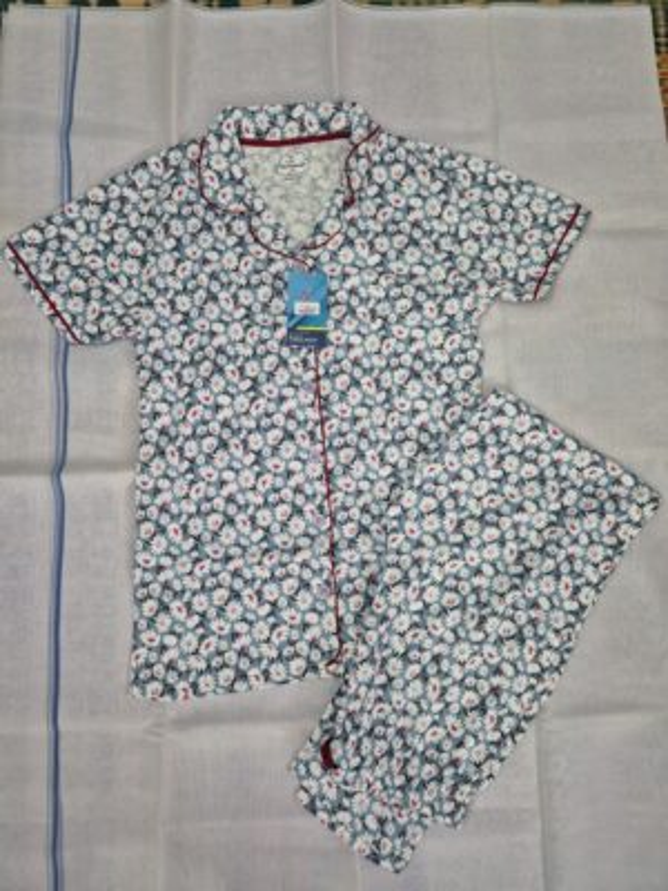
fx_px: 592
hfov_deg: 58.9
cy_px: 446
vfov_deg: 73.9
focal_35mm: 23
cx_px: 334
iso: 400
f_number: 1.8
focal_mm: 5.4
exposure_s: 1/100
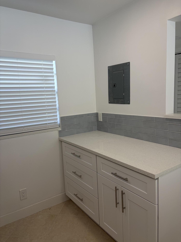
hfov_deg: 53.1
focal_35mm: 26
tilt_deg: -8.0
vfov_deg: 67.3
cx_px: 90
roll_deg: +2.8
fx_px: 181
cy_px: 121
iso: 64
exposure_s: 1/120
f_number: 1.6
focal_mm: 5.96
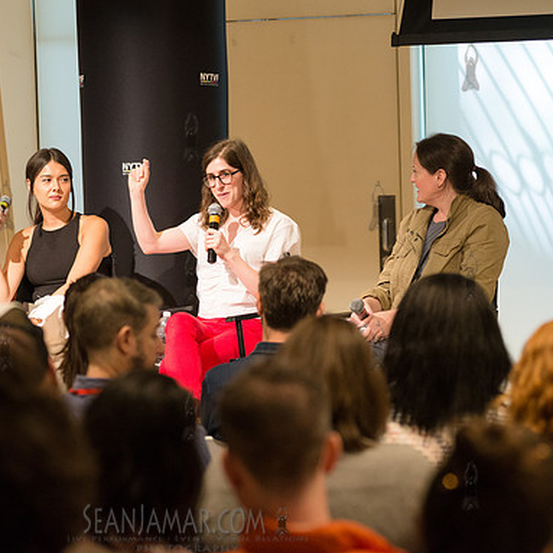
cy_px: 275
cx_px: 191
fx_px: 2440
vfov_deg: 12.9
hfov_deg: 12.9
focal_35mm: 135
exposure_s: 1/200
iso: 2500
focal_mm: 105
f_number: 4
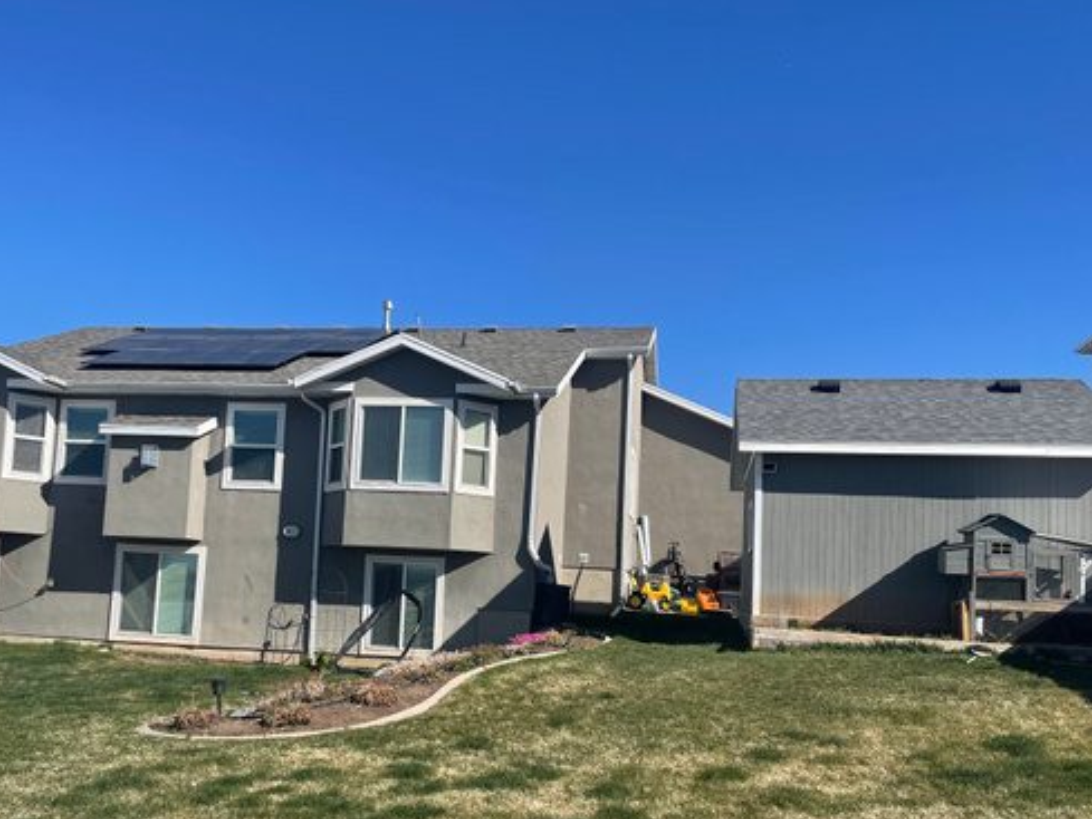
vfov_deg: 41.5
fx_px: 1073
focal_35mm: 34
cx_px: 453
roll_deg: -3.3
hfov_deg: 53.7
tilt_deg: +5.1
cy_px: 513
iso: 32
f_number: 1.6
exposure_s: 1/3401
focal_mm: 4.2
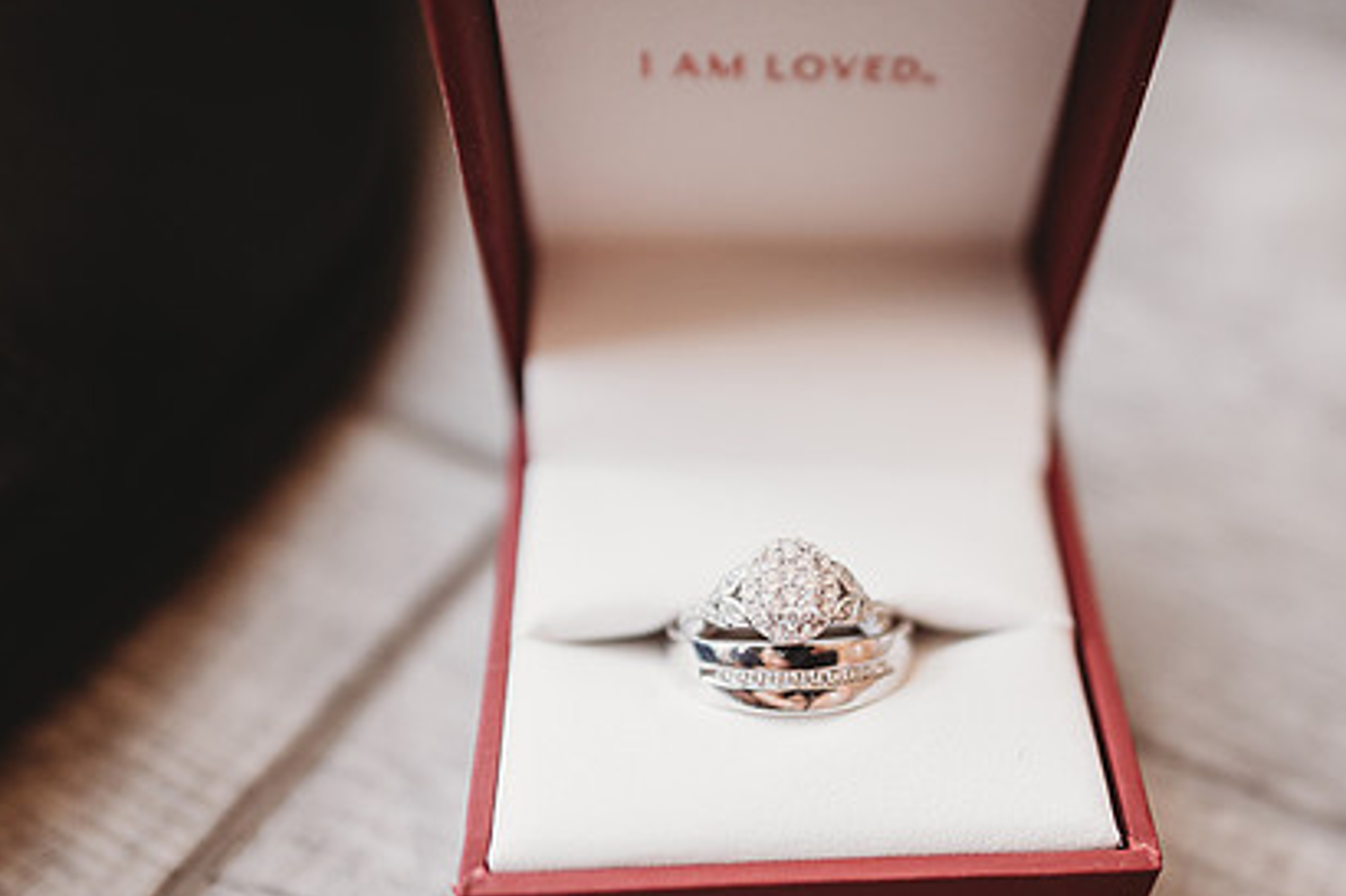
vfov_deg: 38.4
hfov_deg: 55.0
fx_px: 1271
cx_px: 863
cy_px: 599
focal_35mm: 34
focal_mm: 24
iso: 400
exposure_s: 1/320
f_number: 1.8
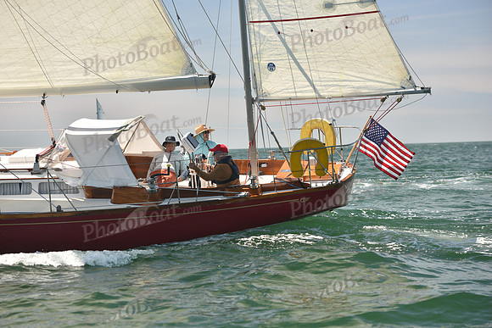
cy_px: 164
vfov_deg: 13.7
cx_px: 246
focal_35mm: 100
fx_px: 1367
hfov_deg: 20.4
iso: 250
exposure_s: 1/800
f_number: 4
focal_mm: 100
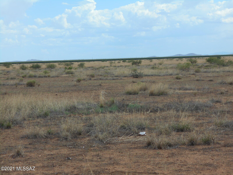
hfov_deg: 20.0
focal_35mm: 98
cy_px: 88
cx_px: 116
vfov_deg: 15.1
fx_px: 660
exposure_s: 1/500
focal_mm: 17.6
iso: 80
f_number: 5.5
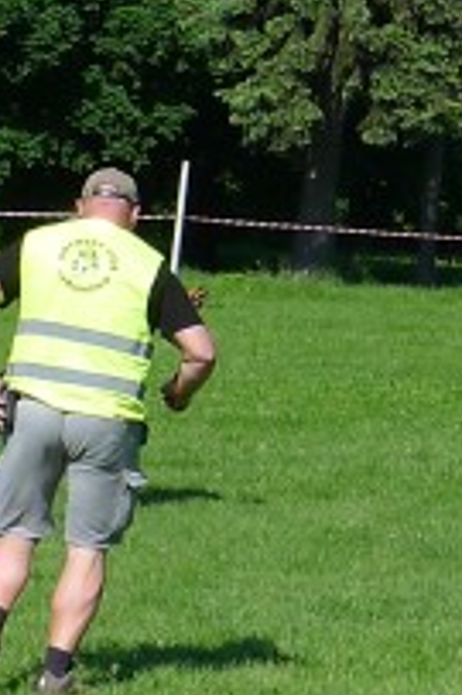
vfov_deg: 8.6
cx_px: 695
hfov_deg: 5.7
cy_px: 91
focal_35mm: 240
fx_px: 4628
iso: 80
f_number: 4
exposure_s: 1/640
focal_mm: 9.2
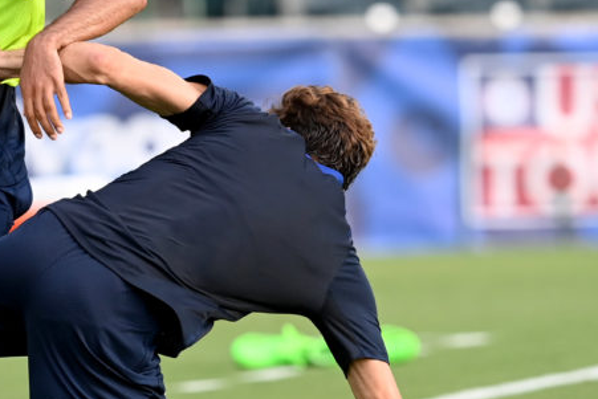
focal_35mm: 909
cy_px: 158
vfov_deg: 1.5
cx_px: -60
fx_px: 15103
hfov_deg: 2.3
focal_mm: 400
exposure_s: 1/1000
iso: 800
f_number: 4
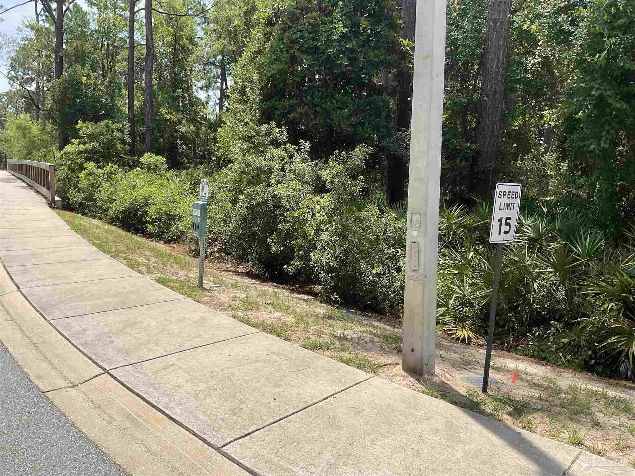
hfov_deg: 61.7
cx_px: 318
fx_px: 532
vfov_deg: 48.2
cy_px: 238
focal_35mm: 29
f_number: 1.8
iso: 16
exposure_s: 1/1451
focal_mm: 3
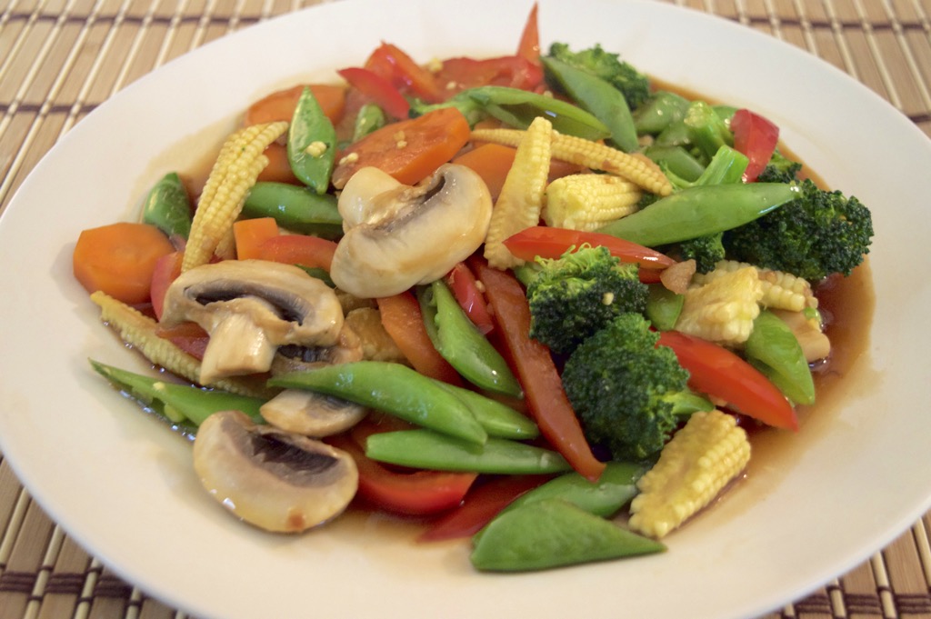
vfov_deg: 26.4
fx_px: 1318
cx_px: 466
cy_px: 310
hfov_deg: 38.9
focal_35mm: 51
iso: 2000
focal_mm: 34
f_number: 4.5
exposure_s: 1/15
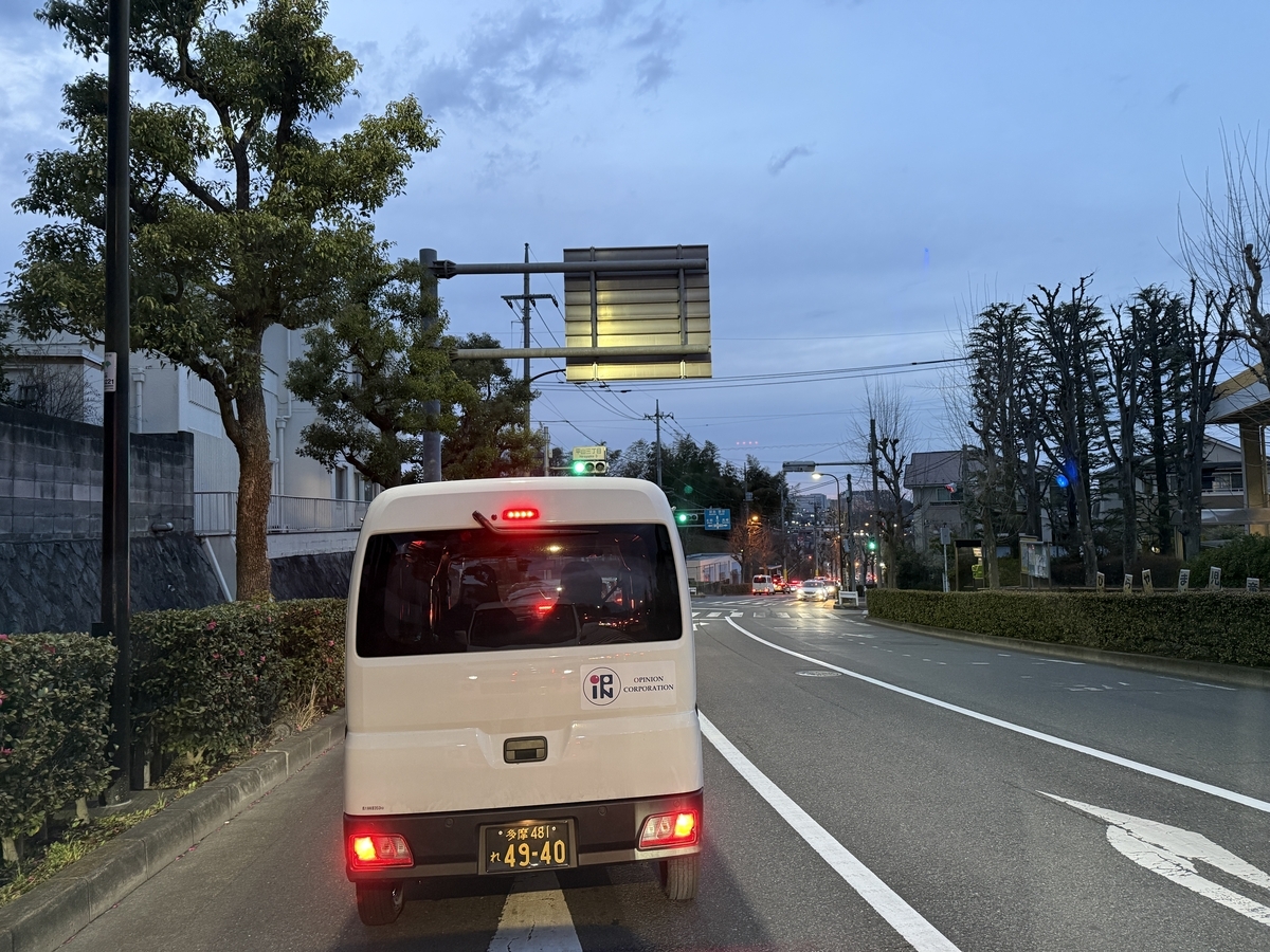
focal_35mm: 24
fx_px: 881
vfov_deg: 56.8
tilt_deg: +2.4
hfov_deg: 71.6
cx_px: 635
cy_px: 476
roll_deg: +1.7
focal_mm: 6.76
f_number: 1.78
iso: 320
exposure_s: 1/50
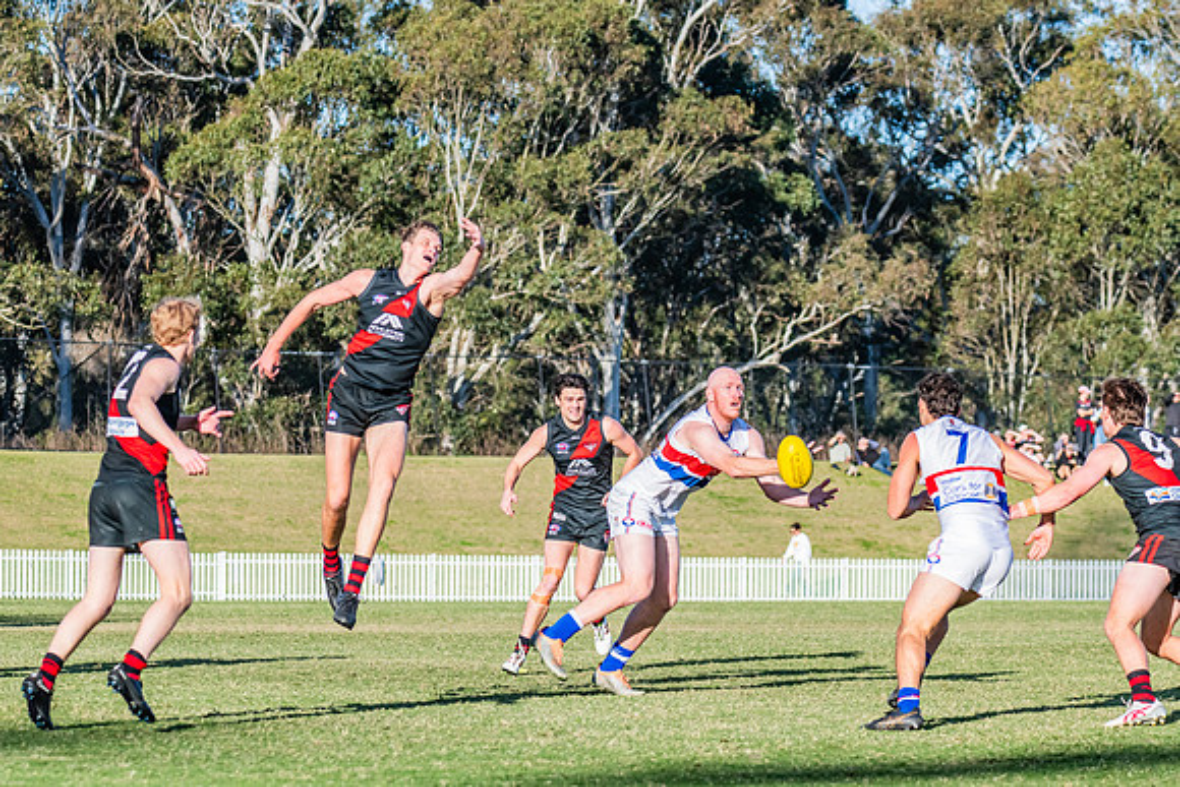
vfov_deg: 7.6
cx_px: 566
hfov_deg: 11.4
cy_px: 387
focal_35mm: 180
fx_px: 5909
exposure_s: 1/1600
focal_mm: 170
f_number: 8
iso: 800
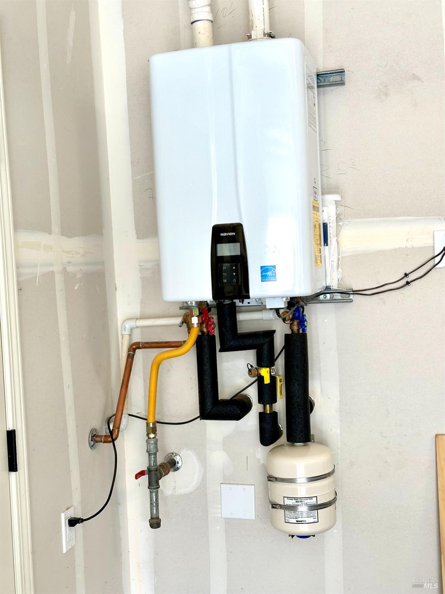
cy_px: 297
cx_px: 222
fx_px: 823
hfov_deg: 30.3
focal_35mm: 48
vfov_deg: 39.7
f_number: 1.78
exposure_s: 1/120
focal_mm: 6.86
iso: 64
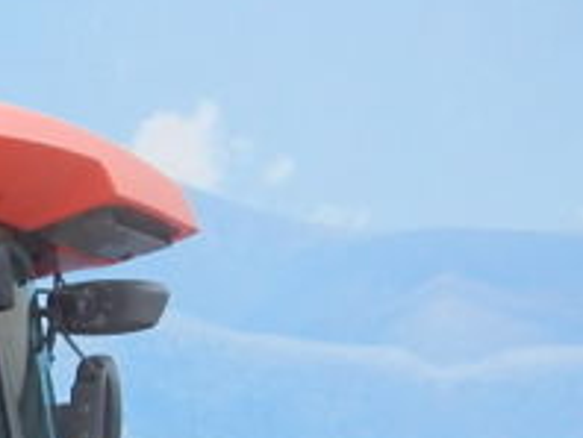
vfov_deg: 6.5
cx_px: -842
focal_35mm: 217
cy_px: 1044
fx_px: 3659
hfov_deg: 8.3
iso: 125
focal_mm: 7.7
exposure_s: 1/400
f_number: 3.6
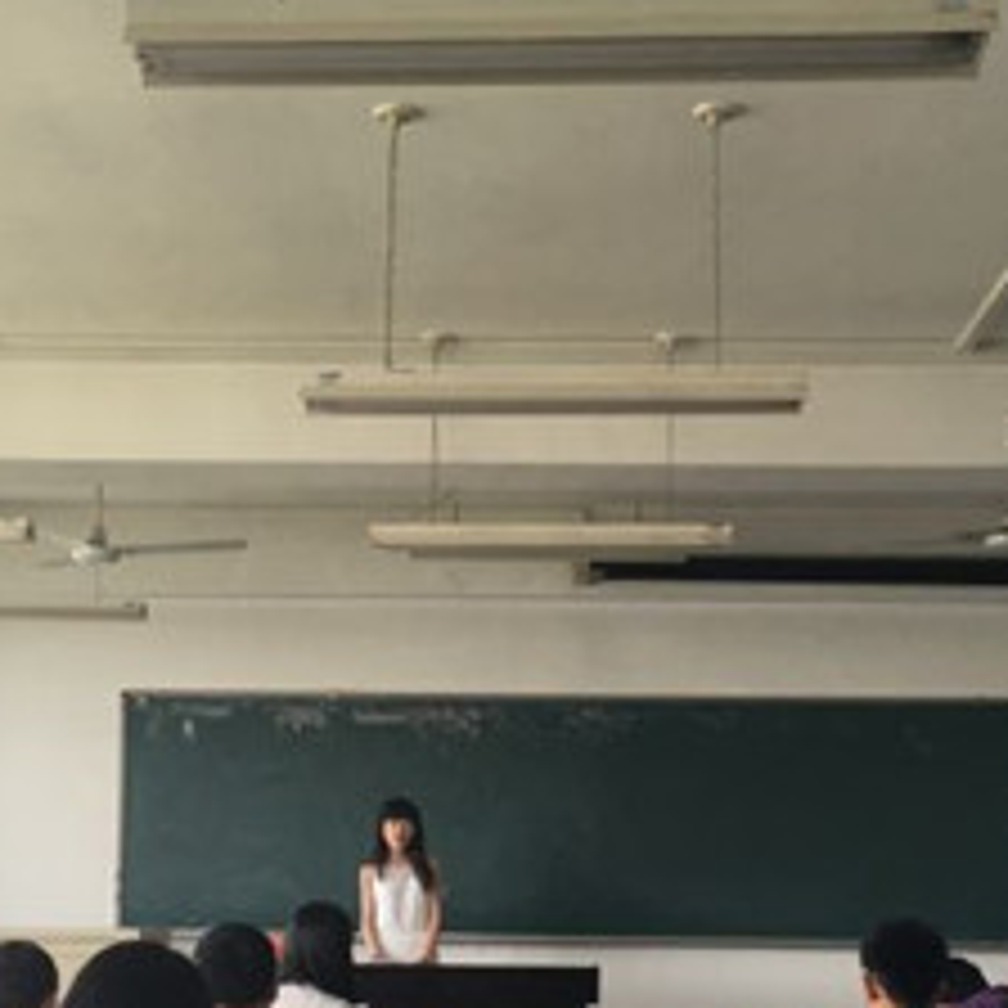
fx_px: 2108
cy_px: 796
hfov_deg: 26.9
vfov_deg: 26.4
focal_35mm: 64
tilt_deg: +4.4
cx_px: 464
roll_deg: -0.6
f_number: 2.2
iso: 25
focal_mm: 4.15
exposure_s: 1/33
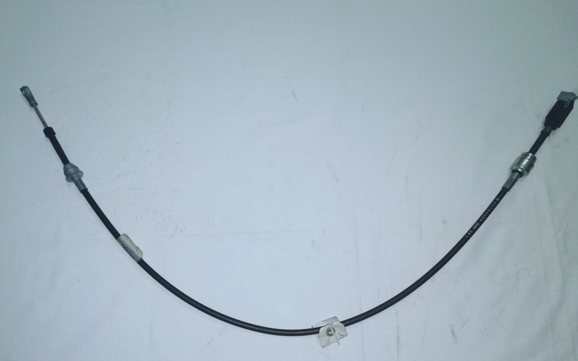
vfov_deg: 43.0
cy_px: 205
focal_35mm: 29
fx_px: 457
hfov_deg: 64.6
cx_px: 287
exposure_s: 1/50
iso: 160
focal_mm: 3.81
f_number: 2.2
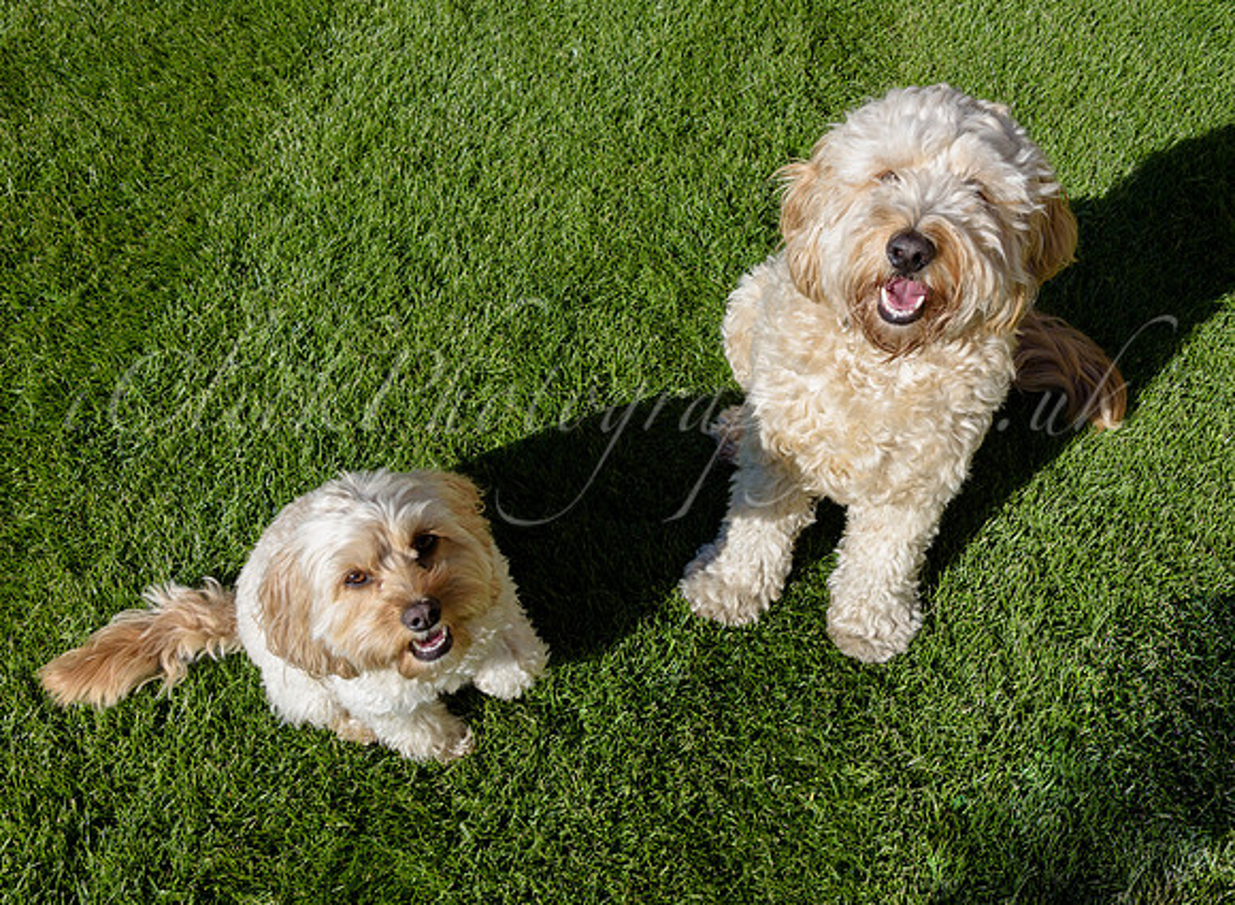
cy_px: 410
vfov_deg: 42.8
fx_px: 1154
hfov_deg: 56.3
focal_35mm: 33
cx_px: 648
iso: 320
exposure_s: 1/500
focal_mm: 28
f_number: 9
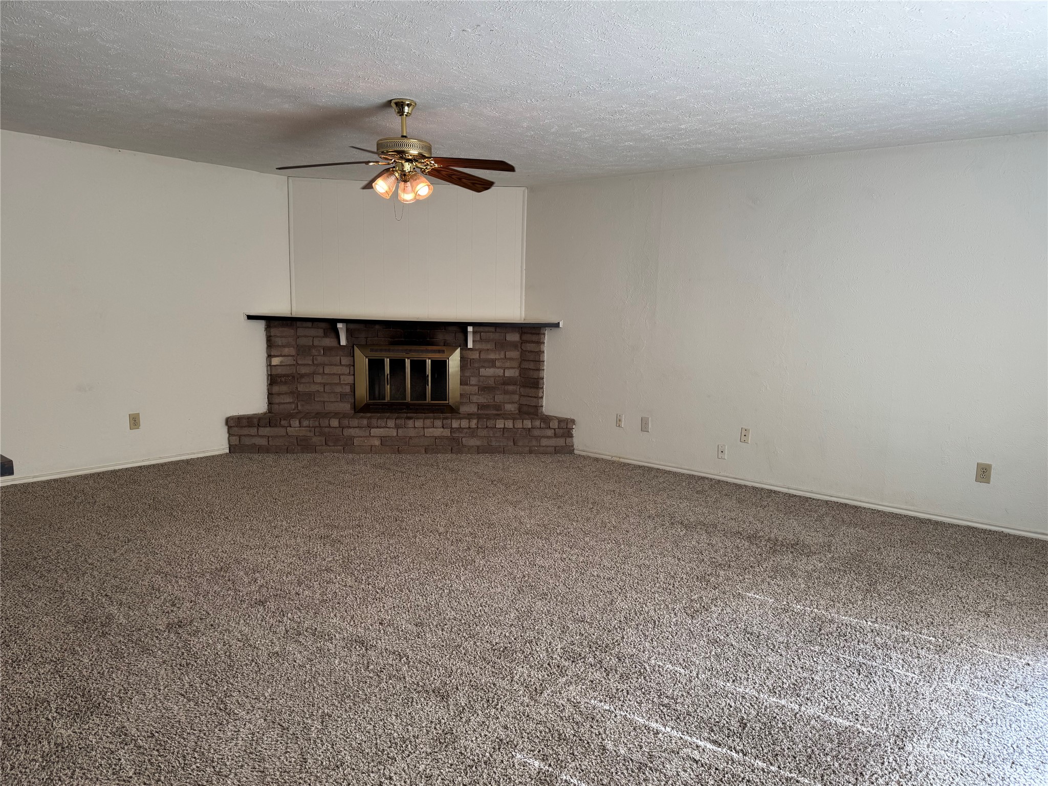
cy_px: 393
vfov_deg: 56.8
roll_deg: -0.7
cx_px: 524
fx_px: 727
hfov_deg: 71.6
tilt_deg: -7.3
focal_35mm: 24
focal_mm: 6.76
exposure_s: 1/120
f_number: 1.78
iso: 64
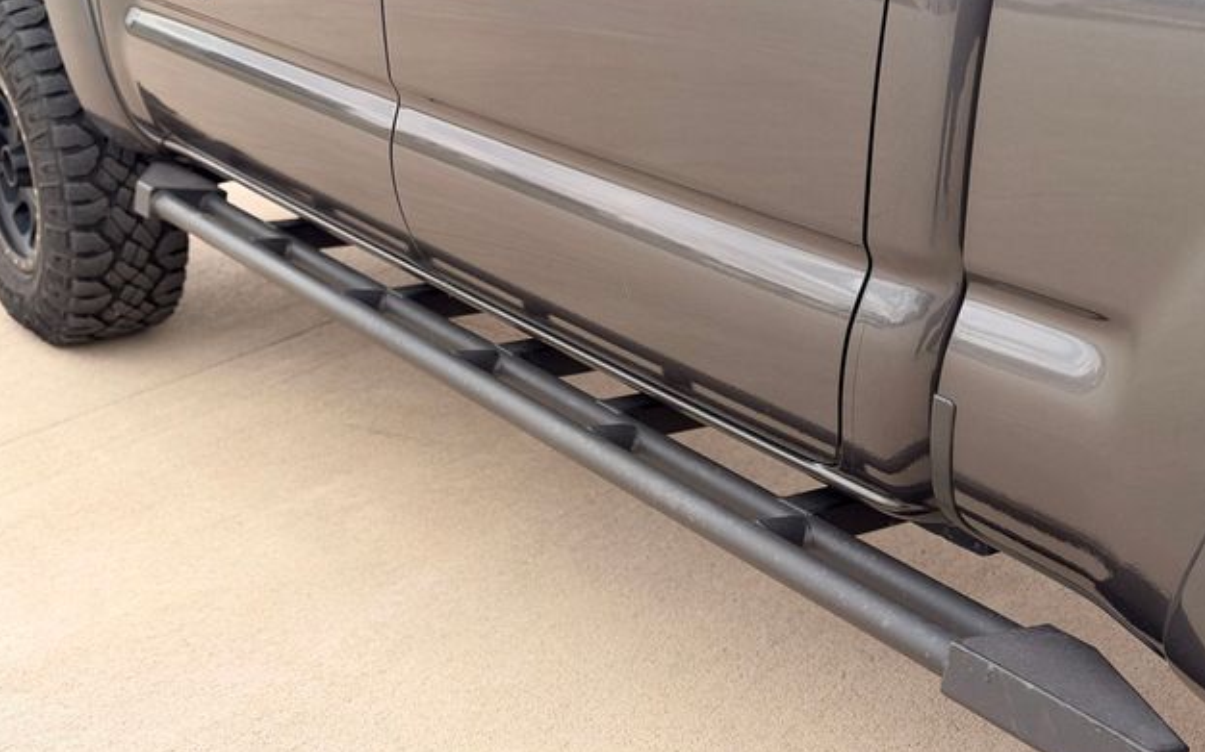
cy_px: 406
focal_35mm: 52
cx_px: 602
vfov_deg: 24.9
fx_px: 1707
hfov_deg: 38.9
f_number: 1.78
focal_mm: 6.76
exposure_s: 1/625
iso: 64
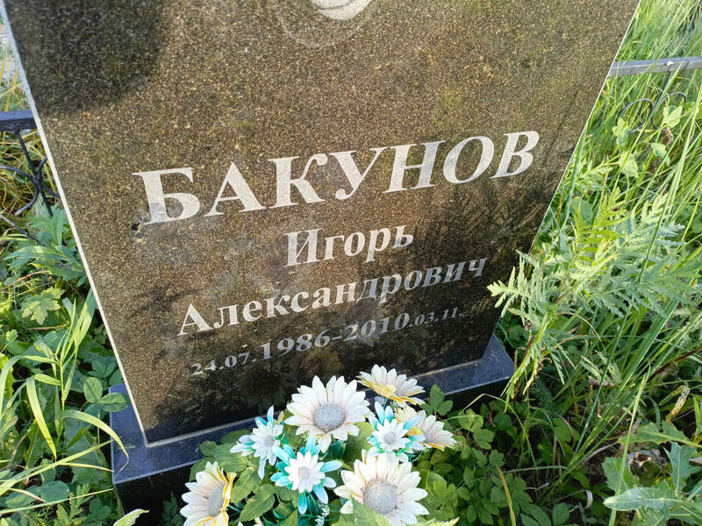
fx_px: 507
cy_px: 263
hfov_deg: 69.4
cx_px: 351
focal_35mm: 25
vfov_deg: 54.9
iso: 112
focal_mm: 4.76
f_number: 1.69
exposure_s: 1/118
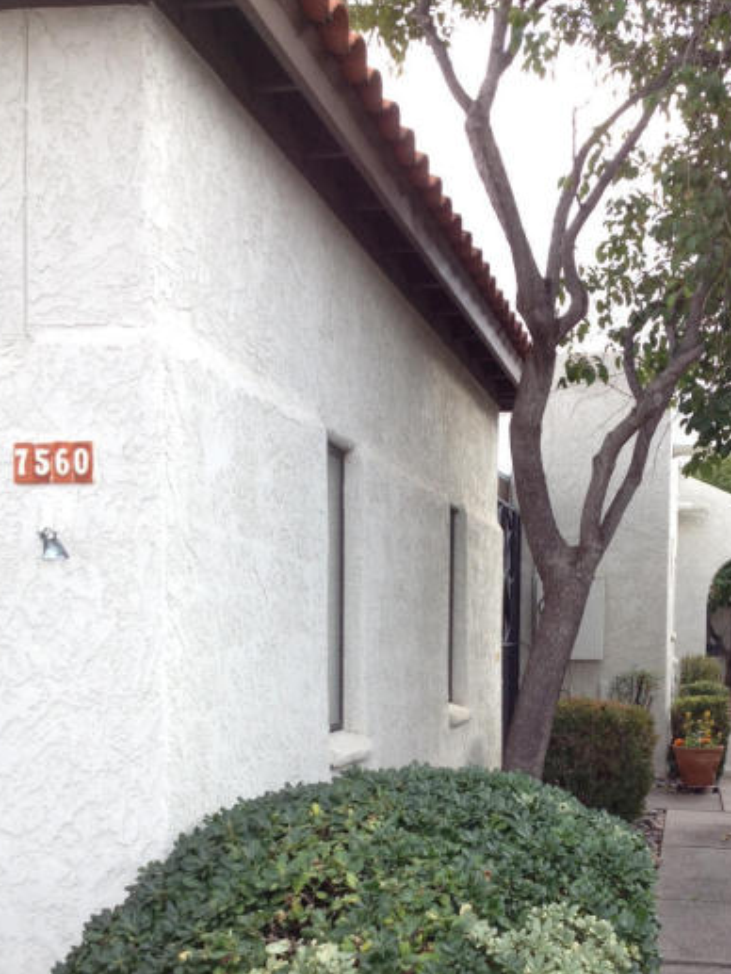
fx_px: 1464
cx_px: 469
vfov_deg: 36.2
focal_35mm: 52
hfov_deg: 27.9
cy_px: 690
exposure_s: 1/235
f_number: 2.4
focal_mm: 4.28
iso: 50
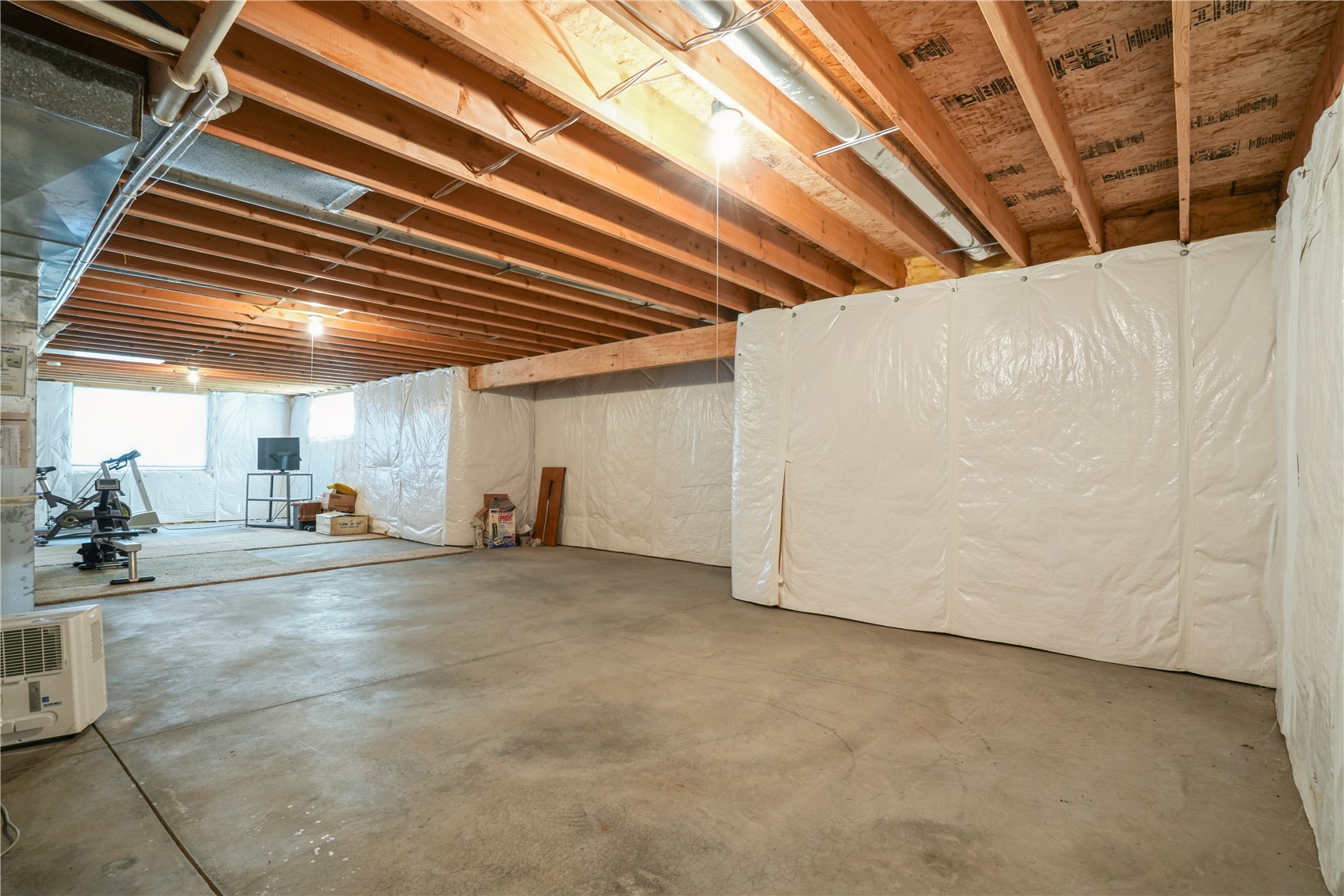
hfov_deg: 96.7
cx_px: 672
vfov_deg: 73.7
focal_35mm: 16
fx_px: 597
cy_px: 448
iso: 500
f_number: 8
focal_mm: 16
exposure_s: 1/4
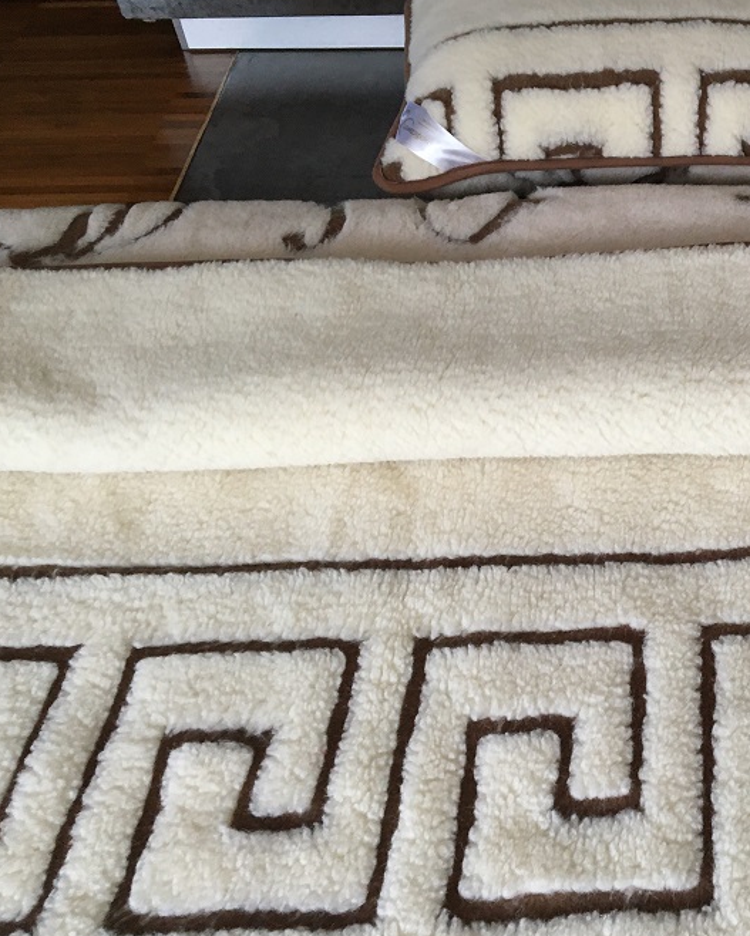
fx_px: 1192
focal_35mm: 43
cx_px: 675
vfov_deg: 42.9
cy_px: 464
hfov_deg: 33.1
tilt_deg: -47.9
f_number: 2.2
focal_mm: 4.15
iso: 125
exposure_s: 1/33
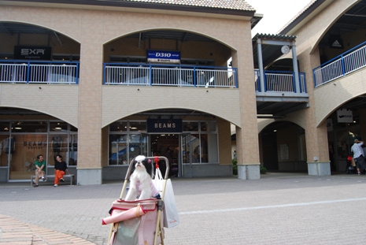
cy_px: 122
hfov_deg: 67.3
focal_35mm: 27
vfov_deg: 48.0
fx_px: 275
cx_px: 183
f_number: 6.3
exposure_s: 1/160
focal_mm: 18
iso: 100
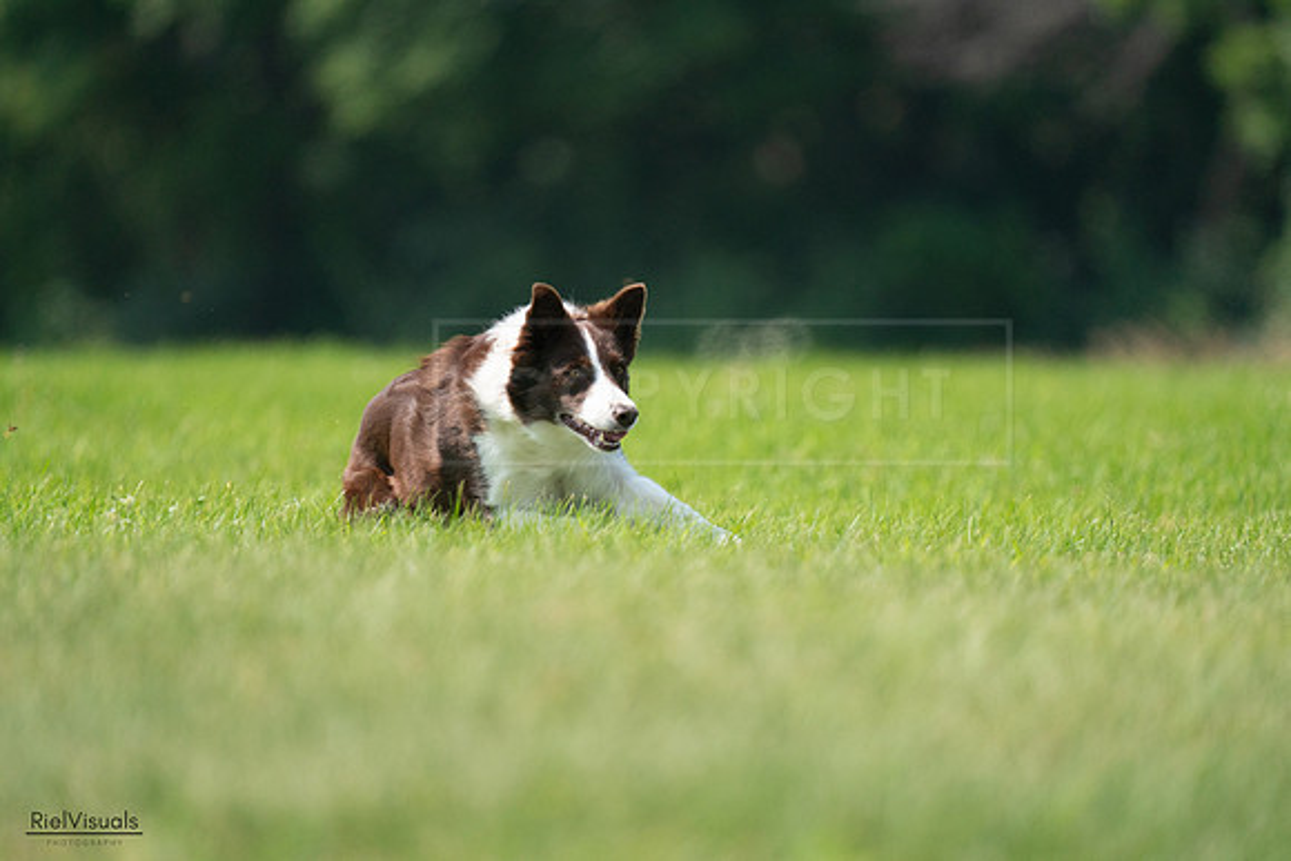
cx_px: 646
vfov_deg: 2.3
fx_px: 21521
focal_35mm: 600
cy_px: 430
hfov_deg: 3.4
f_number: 6.3
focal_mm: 600
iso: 2000
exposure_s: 1/4000
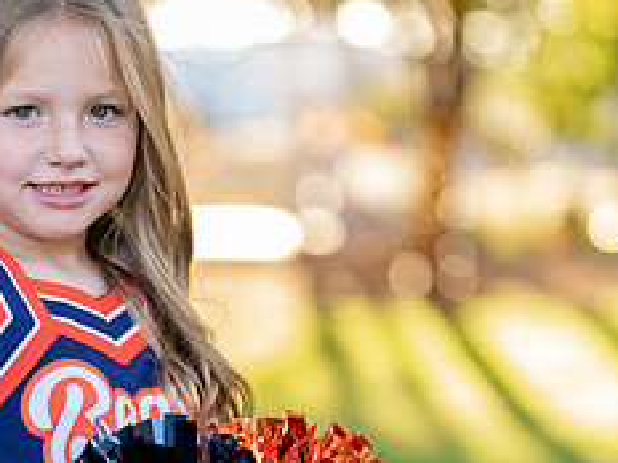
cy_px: 415
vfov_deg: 10.5
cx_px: 182
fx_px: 2517
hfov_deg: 14.0
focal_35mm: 141
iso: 100
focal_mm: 50
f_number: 1.2
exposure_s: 1/400
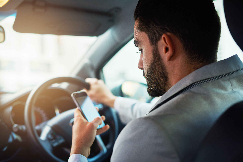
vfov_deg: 27.0
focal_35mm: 50
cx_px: 122
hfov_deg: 39.6
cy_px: 81
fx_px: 338
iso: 200
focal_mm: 50
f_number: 2.5
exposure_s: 1/125
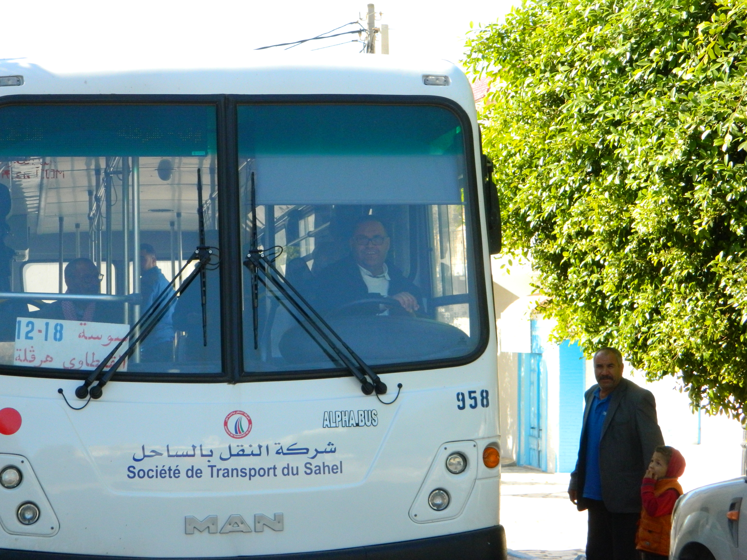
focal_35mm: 103
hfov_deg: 19.1
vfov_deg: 14.4
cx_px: 374
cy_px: 280
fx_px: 2223
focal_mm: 18.6
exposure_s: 1/500
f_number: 4.5
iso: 360
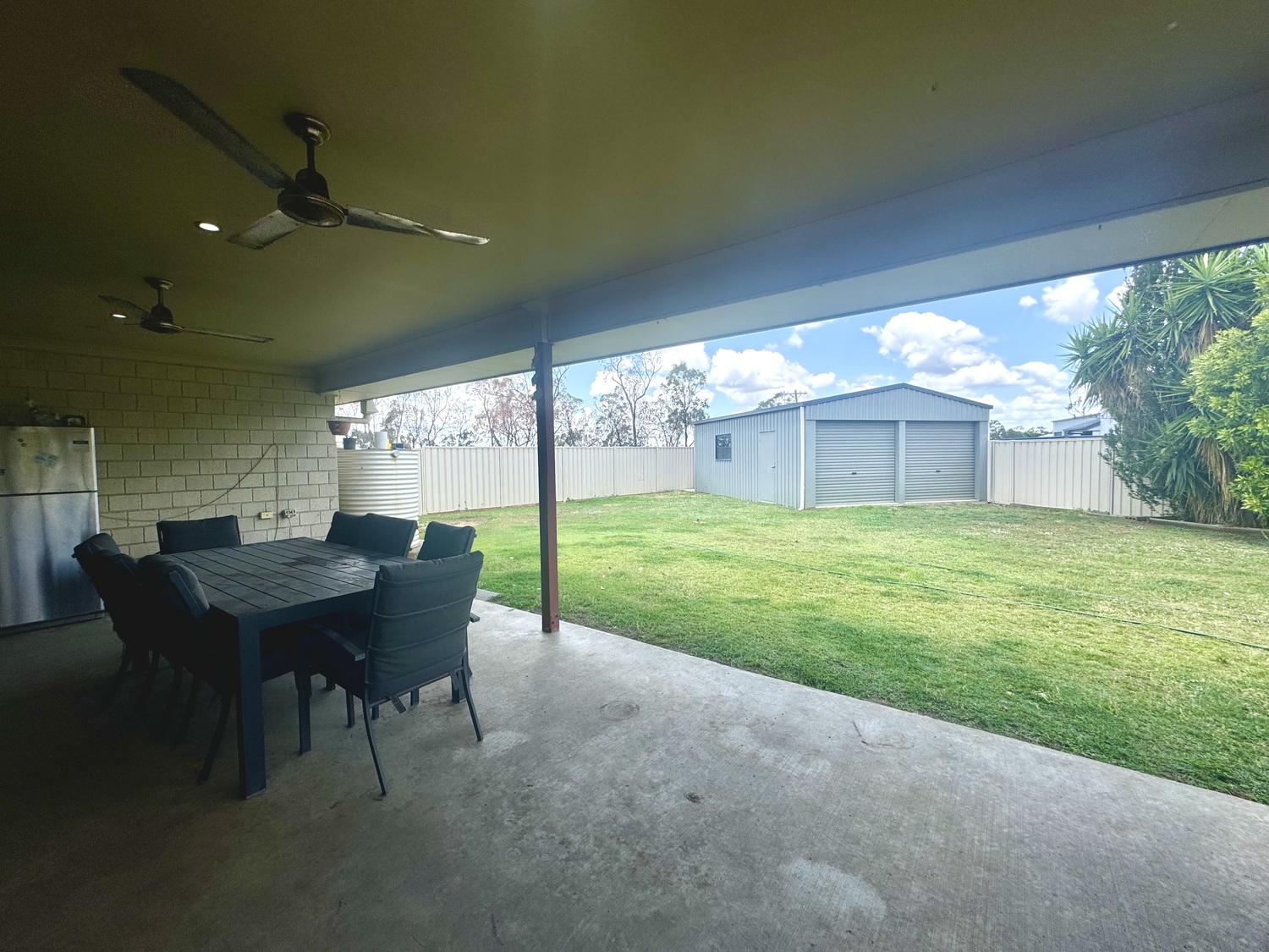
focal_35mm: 14
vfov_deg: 85.7
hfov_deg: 102.1
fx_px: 513
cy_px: 476
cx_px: 634
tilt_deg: -1.7
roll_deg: +0.4
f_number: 2.2
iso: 50
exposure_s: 1/681
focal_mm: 2.22
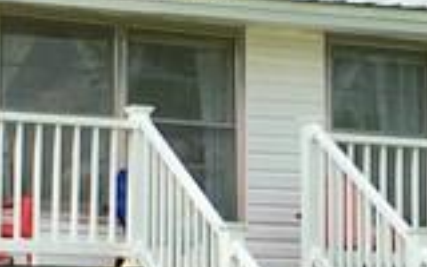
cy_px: 216
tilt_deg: +7.4
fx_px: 2293
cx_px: 334
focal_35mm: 197
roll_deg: +0.7
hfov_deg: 10.6
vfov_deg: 6.7
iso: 25
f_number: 2.2
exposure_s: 1/927
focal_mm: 4.15
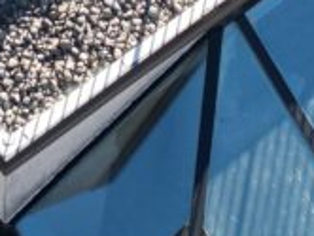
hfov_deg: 13.1
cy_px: -466
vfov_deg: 8.5
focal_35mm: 148
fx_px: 1344
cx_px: 0
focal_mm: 6.72
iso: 120
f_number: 1.7
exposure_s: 1/160
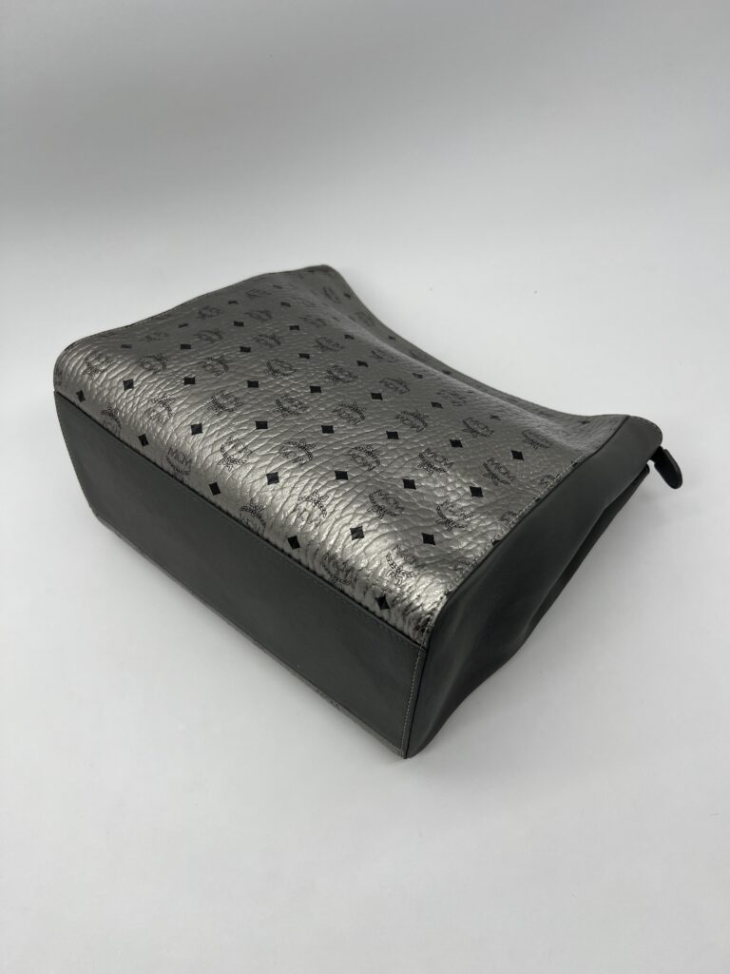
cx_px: 365
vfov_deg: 67.3
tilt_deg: -54.3
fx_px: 731
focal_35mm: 26
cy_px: 487
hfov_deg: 53.1
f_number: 1.5
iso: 50
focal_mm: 5.7
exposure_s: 1/323
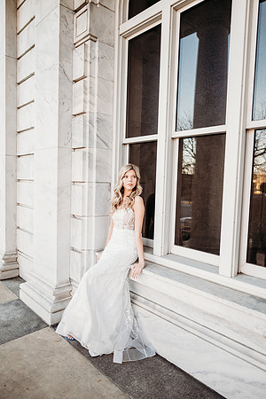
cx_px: 133
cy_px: 200
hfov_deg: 53.1
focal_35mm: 24
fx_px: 266
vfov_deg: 73.7
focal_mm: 24
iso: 320
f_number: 2
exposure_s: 1/320
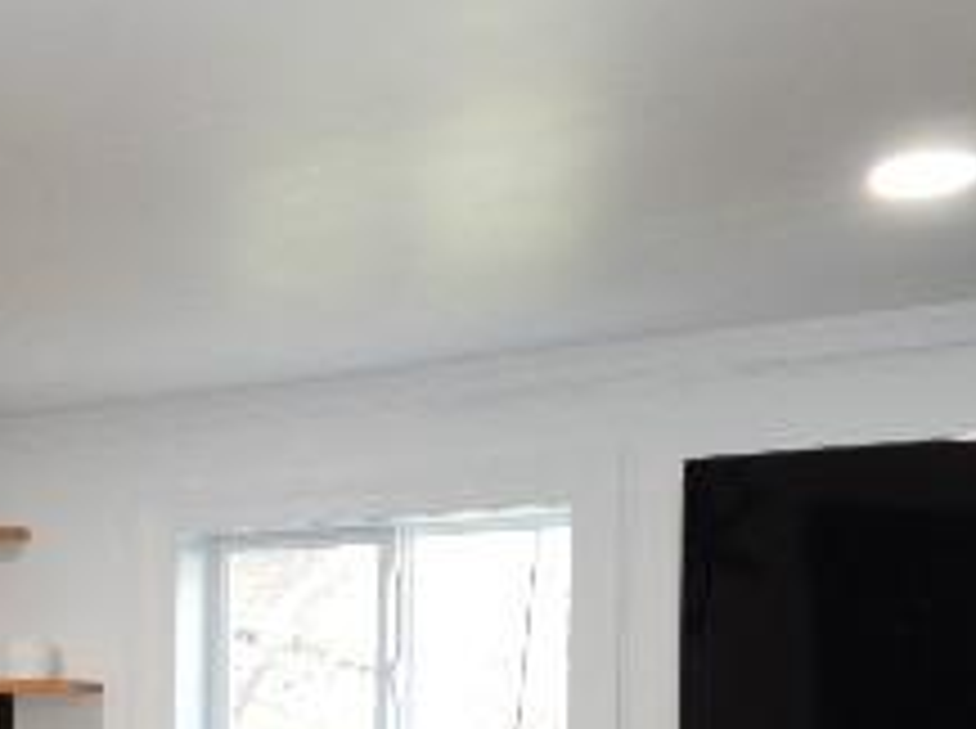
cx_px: -220
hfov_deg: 26.3
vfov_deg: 21.5
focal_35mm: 65
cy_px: 778
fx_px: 1830
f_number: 3
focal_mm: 4
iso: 200
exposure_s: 1/30
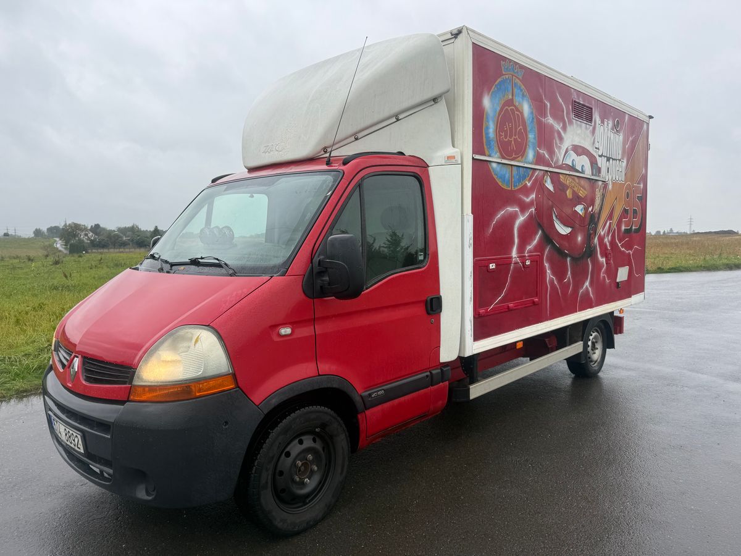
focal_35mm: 24
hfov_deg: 71.6
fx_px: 514
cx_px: 370
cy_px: 278
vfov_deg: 56.8
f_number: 1.78
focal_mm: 6.76
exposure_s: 1/920
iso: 80
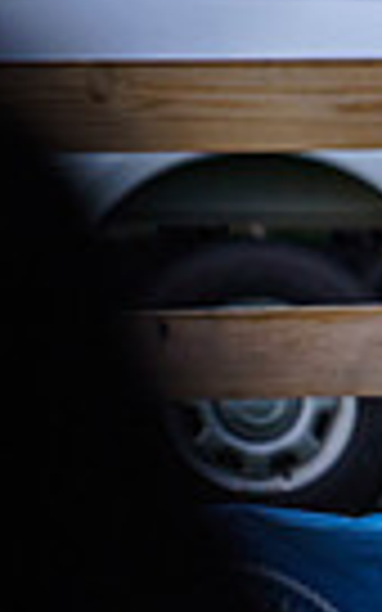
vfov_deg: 2.4
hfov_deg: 1.5
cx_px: 1281
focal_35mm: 868
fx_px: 14458
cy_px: 475
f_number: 4
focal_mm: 200
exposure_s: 1/500
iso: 320
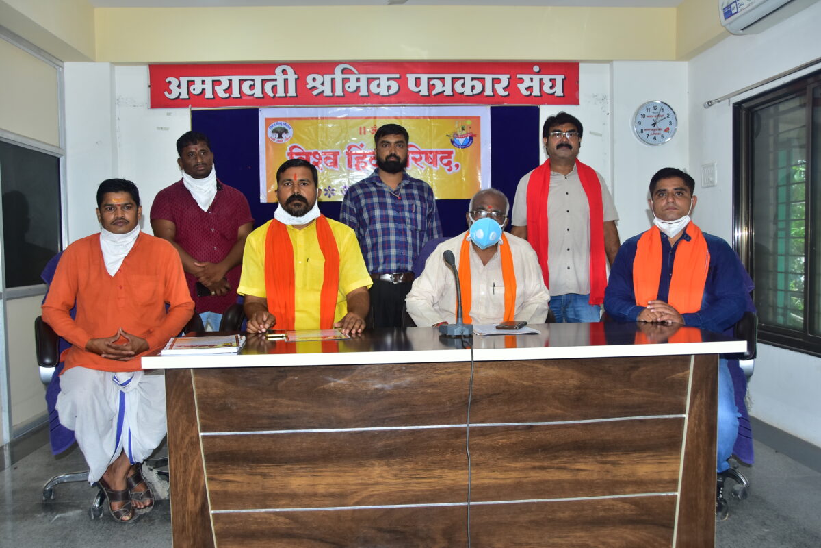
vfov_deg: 43.6
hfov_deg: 61.9
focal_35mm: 30
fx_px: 684
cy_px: 274
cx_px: 410
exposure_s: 1/100
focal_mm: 20
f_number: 3.5
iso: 200
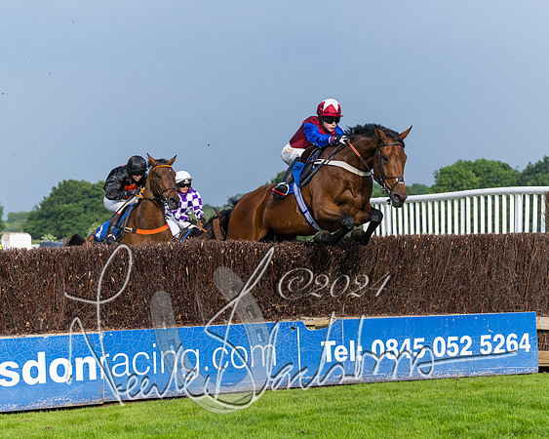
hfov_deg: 18.1
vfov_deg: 14.5
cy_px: 218
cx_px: 315
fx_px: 1719
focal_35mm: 106
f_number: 4
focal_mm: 70
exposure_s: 1/4000
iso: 400
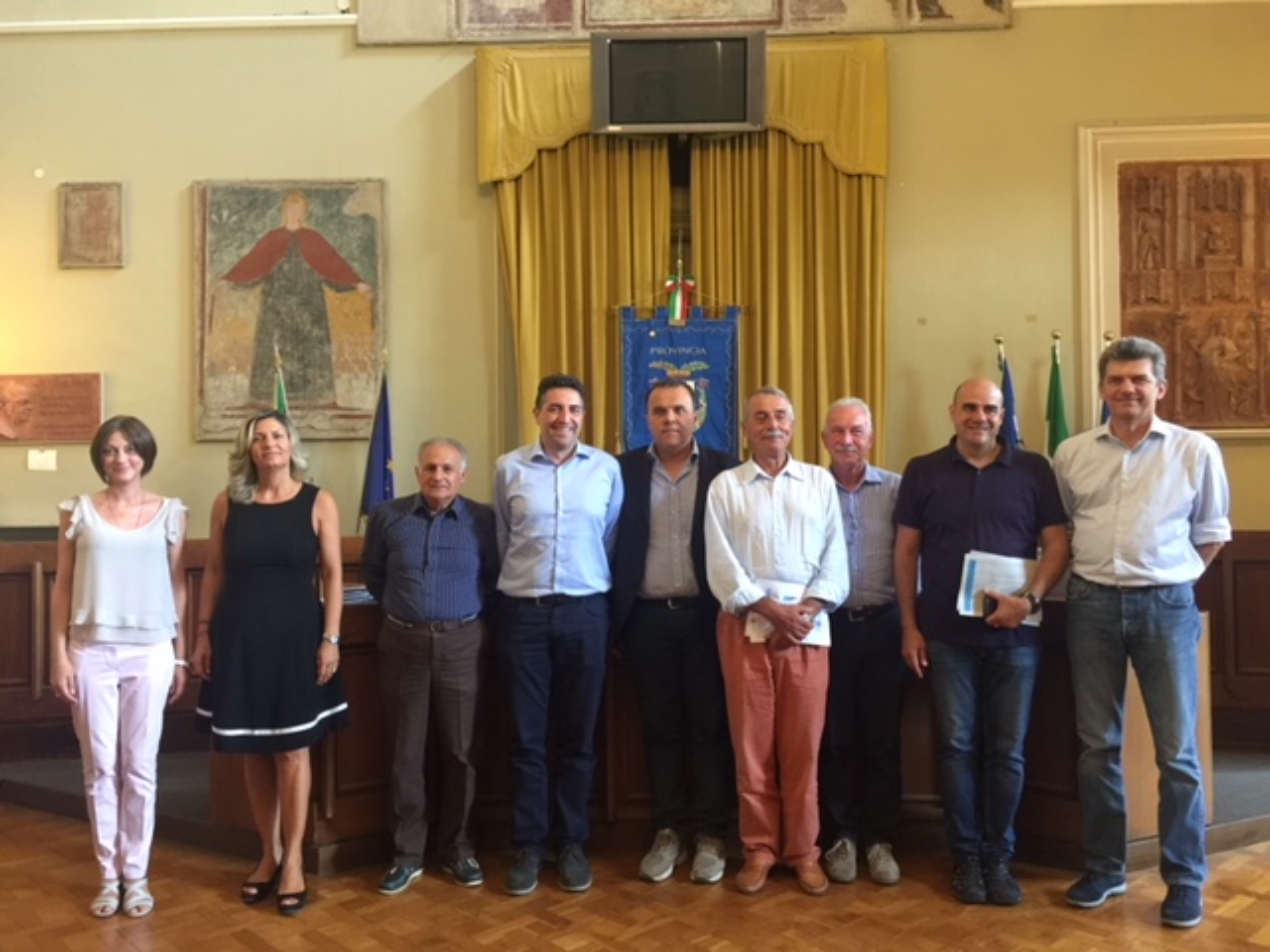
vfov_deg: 48.2
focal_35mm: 29
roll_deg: +0.9
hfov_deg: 61.7
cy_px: 476
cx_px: 635
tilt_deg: +0.0
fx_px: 1064
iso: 125
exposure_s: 1/17
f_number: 2.2
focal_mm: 4.15
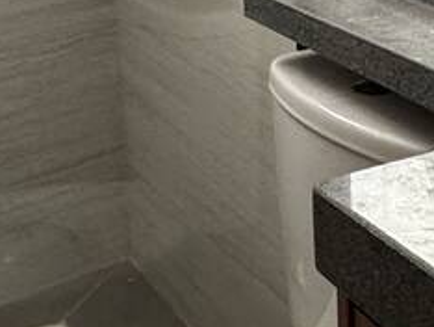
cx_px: 262
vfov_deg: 16.2
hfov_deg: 22.7
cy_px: -108
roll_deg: +1.4
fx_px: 1079
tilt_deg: -9.9
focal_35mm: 86
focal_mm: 2.22
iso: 320
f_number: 2.2
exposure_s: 1/84
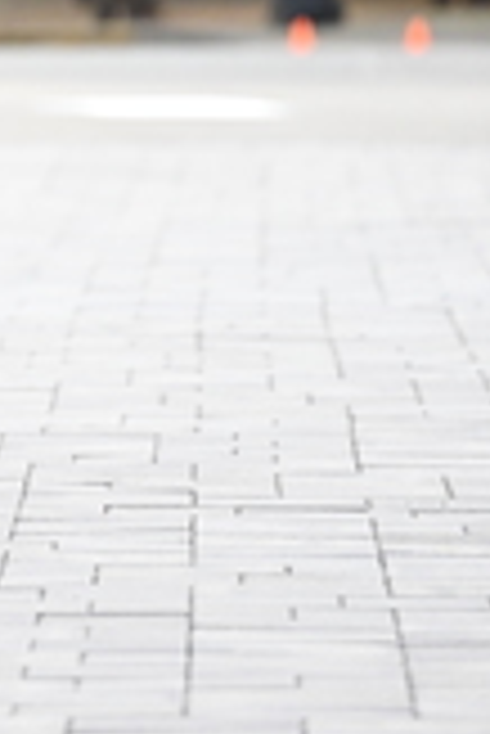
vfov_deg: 3.0
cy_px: -144
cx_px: -218
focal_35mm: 676
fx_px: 13771
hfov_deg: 2.0
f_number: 2.8
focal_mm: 200
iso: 640
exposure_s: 1/2500
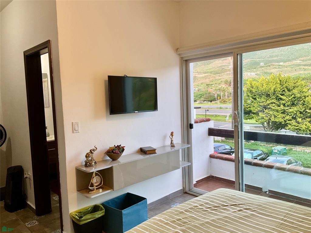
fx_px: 261
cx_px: 156
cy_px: 116
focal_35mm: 29
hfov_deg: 61.7
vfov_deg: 48.2
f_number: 1.8
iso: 64
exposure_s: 1/120
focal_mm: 3
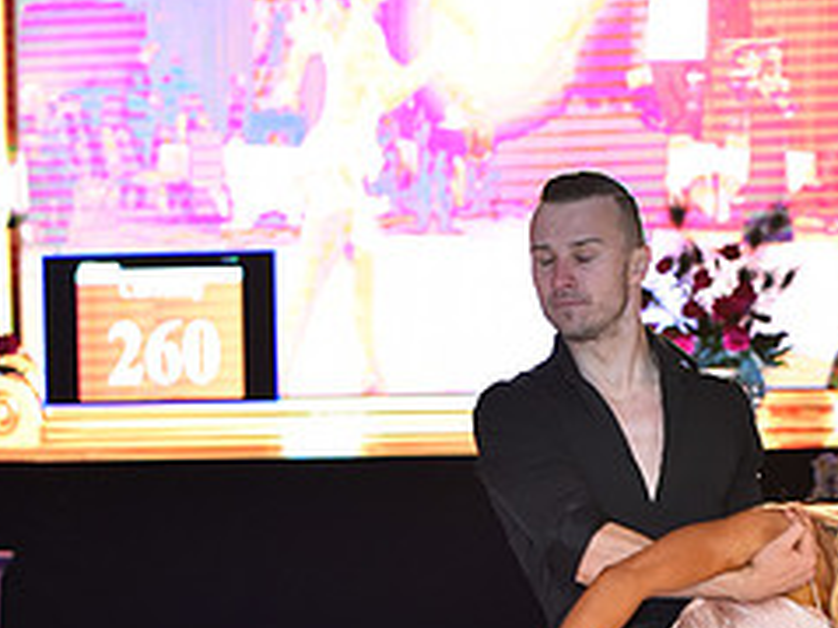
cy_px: 772
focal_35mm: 175
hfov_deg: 11.3
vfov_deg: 8.4
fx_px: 4234
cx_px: 647
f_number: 5
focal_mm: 75
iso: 2000
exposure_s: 1/250
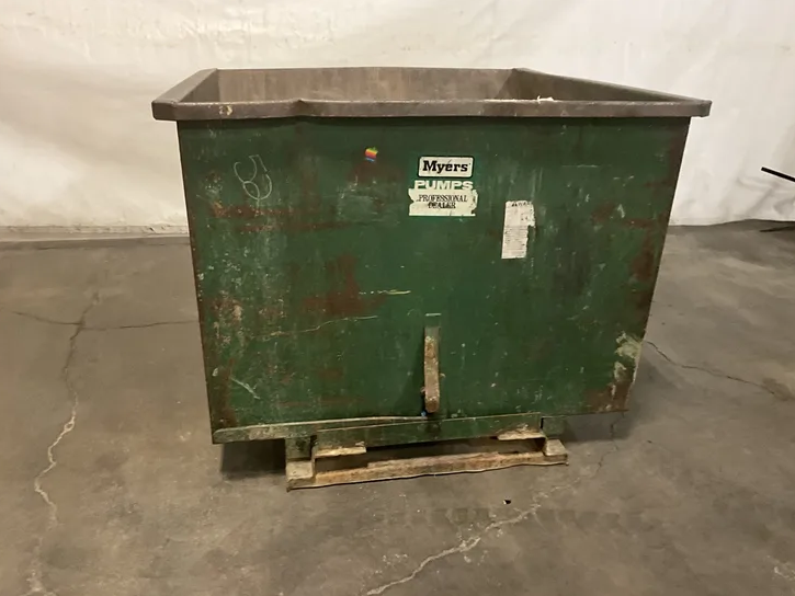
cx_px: 401
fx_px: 689
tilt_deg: -23.5
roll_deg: -2.5
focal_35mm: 30
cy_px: 305
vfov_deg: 46.8
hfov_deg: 60.0
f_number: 1.8
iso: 320
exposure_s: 1/33
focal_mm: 3
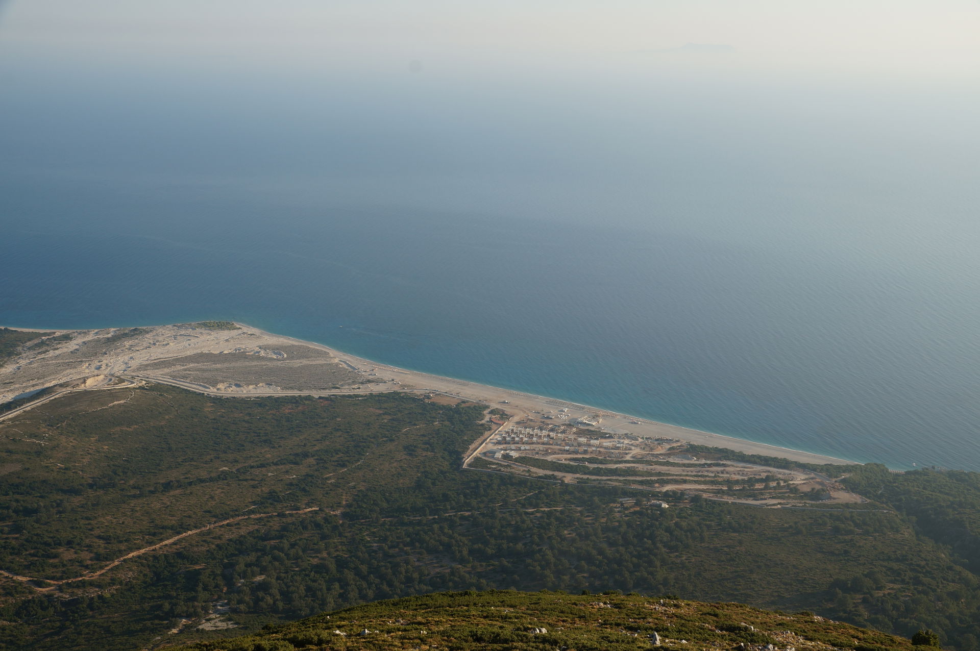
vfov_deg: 34.1
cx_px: 490
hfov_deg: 49.6
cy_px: 326
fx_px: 1061
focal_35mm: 39
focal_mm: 26
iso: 100
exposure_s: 1/125
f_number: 13
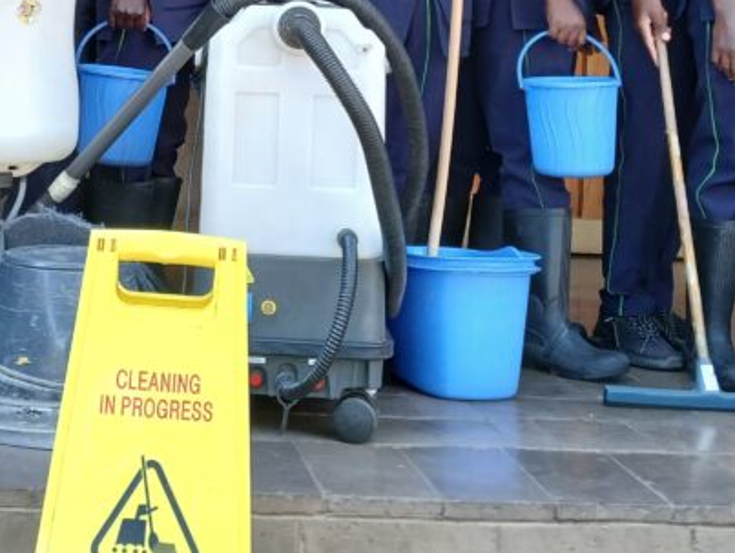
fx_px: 1403
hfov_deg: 29.0
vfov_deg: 21.3
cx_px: 202
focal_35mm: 66
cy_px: -29
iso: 64
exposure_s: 1/50
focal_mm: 3.98
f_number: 1.8
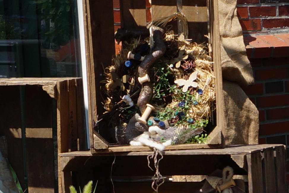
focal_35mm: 168
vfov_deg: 8.1
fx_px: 1348
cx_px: 430
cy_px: 260
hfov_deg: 11.7
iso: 100
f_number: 10
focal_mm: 20
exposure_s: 1/160
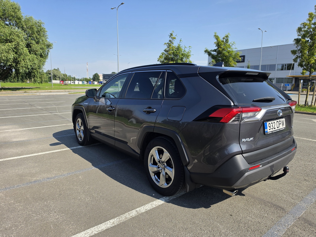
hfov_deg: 73.9
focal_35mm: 23
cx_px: 158
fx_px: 210
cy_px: 118
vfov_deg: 58.9
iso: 64
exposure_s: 1/4538
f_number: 1.4
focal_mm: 6.5
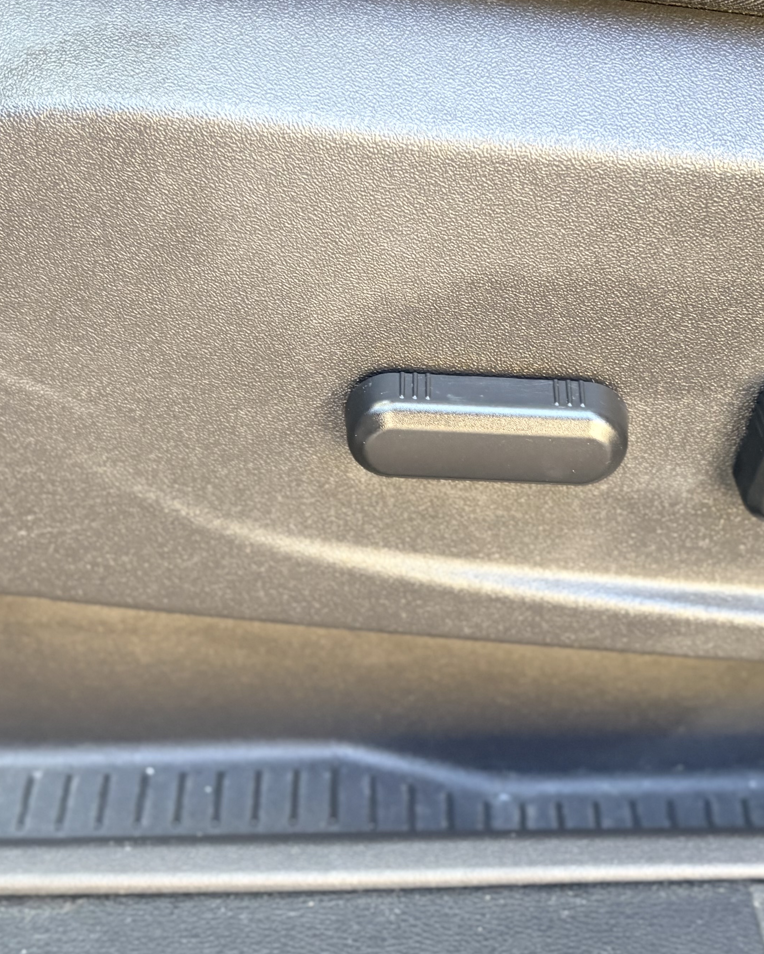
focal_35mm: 54
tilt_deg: -42.3
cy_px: 455
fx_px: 1526
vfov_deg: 34.7
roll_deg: +2.7
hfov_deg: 28.1
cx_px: 439
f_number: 1.6
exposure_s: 1/60
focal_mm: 5.96
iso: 250
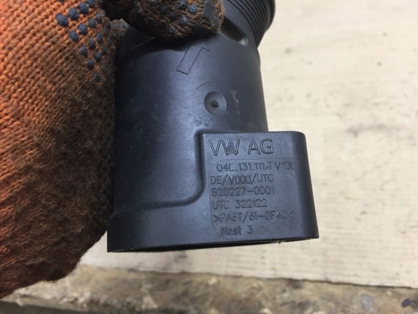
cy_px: 157
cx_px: 209
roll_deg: +13.4
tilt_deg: -40.8
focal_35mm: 29
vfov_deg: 48.2
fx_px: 350
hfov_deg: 61.7
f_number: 2.2
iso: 125
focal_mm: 4.15
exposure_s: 1/33
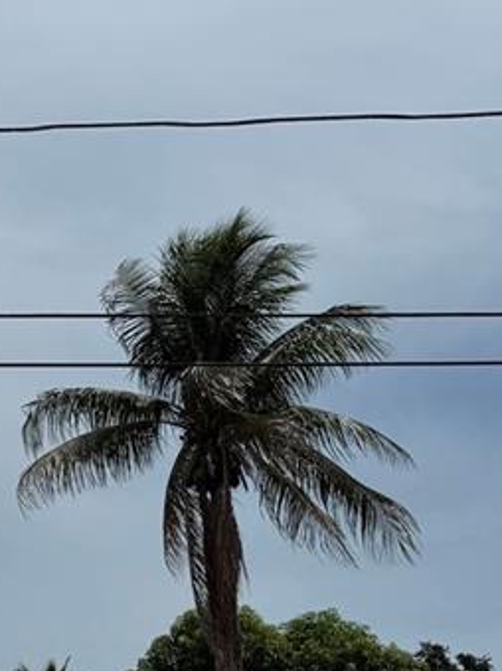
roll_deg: -2.9
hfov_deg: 16.6
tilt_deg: +20.4
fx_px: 1645
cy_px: 348
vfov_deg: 23.0
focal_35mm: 85
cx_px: -105
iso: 80
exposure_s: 1/17544
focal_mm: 6.76
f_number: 1.78
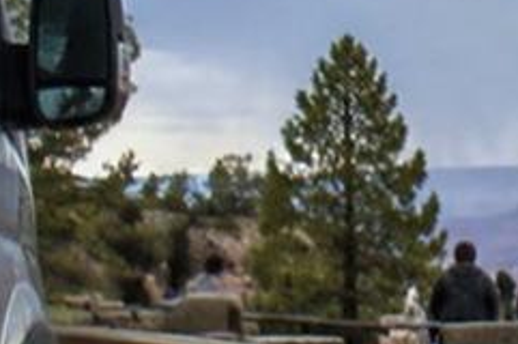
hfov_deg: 11.2
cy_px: 408
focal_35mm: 166
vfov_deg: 8.2
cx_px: 1057
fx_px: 2385
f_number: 11
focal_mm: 40
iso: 200
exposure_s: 1/100
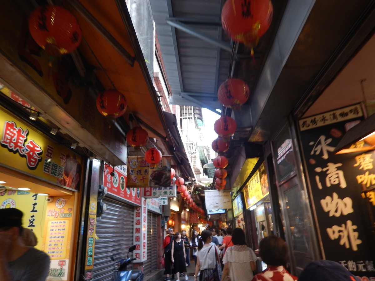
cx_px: 188
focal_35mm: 24
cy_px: 140
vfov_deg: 56.8
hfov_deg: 71.6
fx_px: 260
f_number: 2.8
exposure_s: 1/30
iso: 125
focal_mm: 4.3
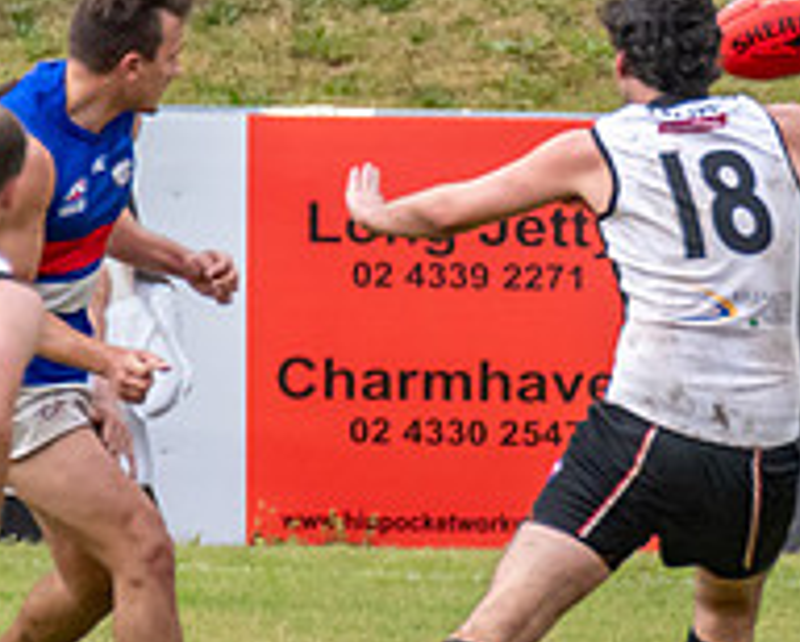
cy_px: 212
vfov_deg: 0.6
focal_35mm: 2780
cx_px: 780
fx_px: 65889
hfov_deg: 0.7
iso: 1250
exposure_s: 1/4000
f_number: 7.1
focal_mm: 550
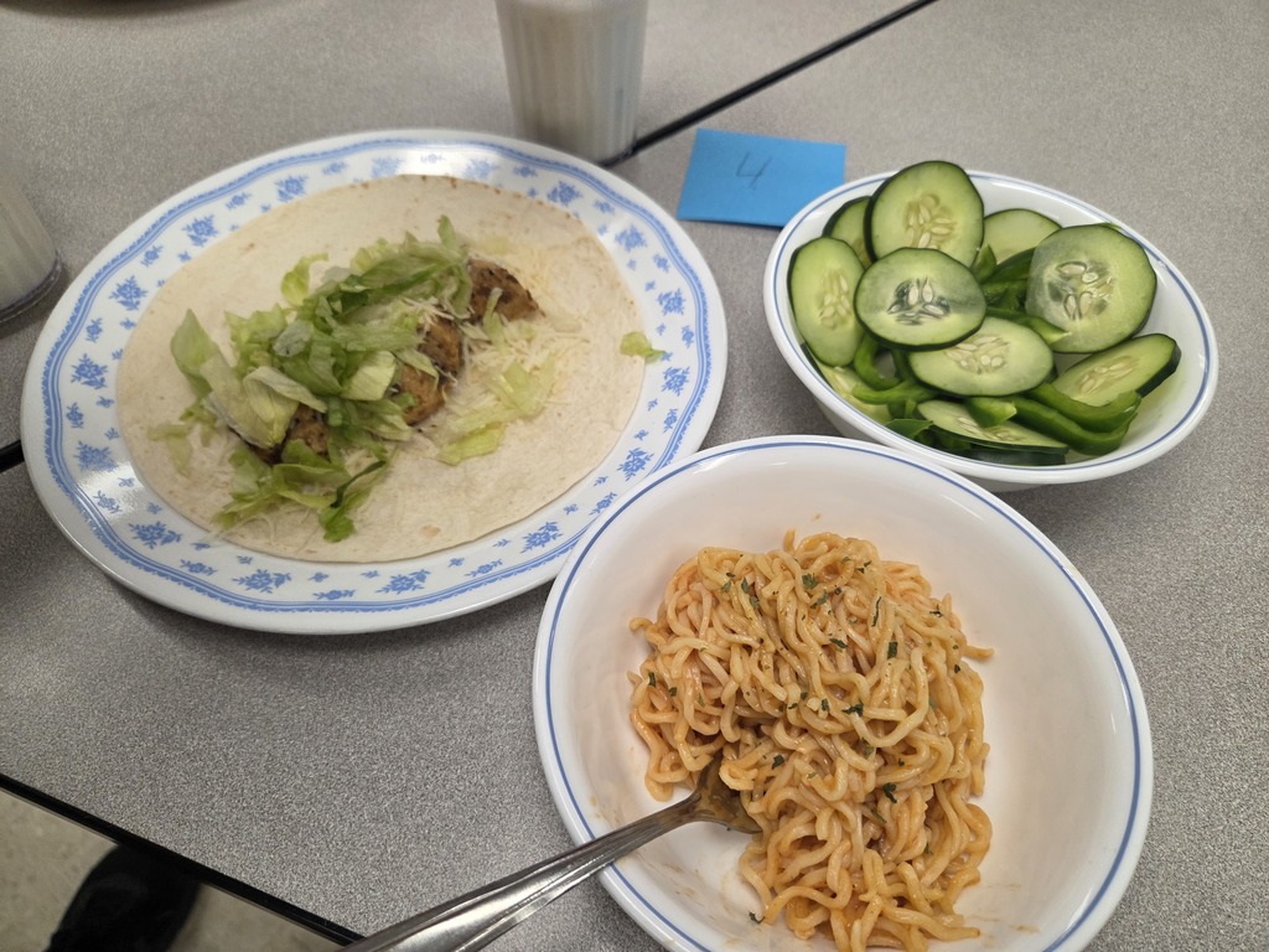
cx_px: 634
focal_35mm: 23
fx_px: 843
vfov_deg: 58.9
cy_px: 476
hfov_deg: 73.9
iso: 160
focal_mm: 5.4
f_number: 1.8
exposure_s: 1/120
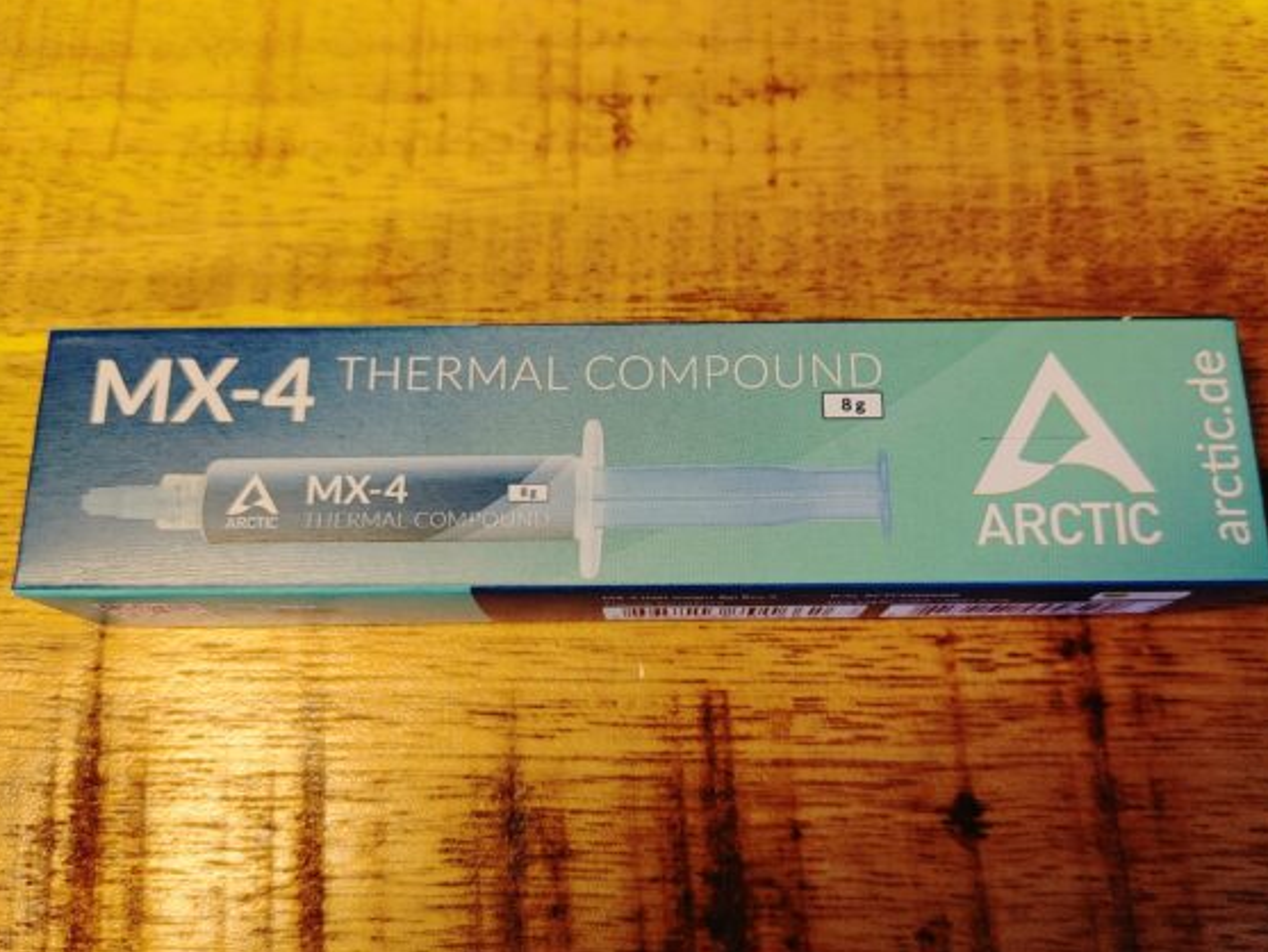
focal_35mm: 28
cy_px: 492
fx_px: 1026
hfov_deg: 63.4
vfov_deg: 49.8
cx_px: 672
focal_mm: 4.81
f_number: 1.8
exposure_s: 1/100
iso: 250
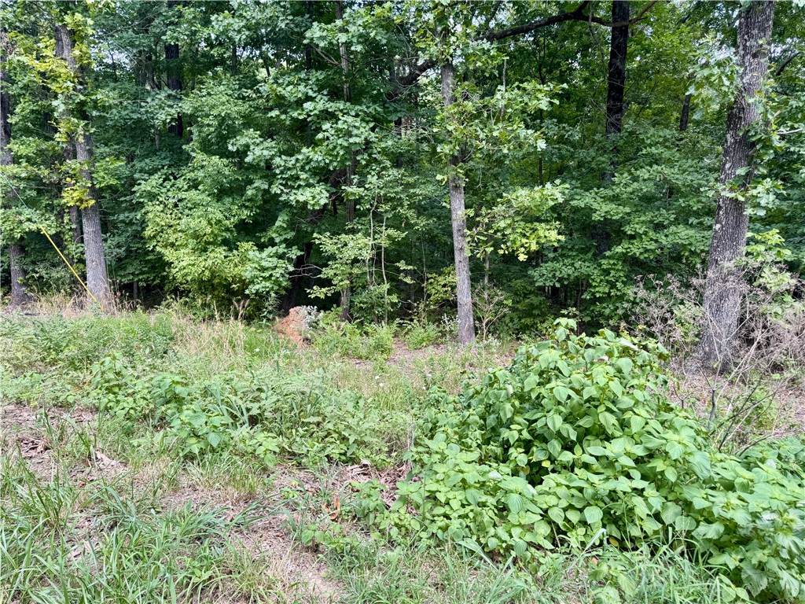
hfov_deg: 71.6
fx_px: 558
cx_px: 402
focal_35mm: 24
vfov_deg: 56.8
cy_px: 302
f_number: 1.78
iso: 64
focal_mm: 6.76
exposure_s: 1/222
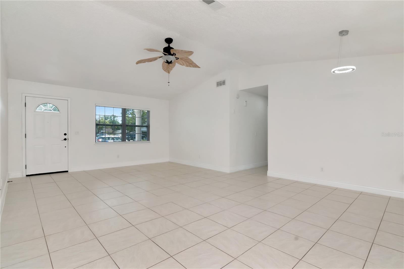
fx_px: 185
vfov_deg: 72.0
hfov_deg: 95.0
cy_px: 134
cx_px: 202
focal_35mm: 16
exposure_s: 1/200
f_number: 11
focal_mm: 11
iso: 640
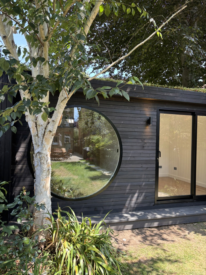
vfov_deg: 67.3
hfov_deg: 53.1
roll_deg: -1.8
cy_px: 138
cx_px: 103
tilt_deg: +2.0
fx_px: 206
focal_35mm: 26
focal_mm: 5.96
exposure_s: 1/196
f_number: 1.6
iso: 50
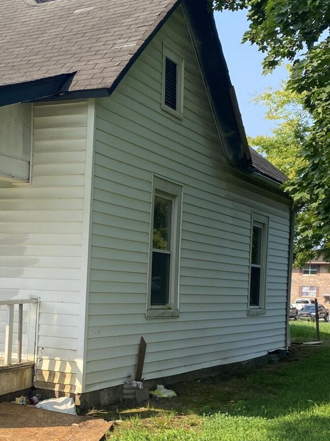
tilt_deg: +0.9
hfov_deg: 24.1
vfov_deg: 31.8
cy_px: 309
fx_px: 763
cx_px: 77
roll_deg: -1.7
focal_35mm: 60
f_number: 1.8
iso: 32
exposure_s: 1/1157
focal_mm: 4.25
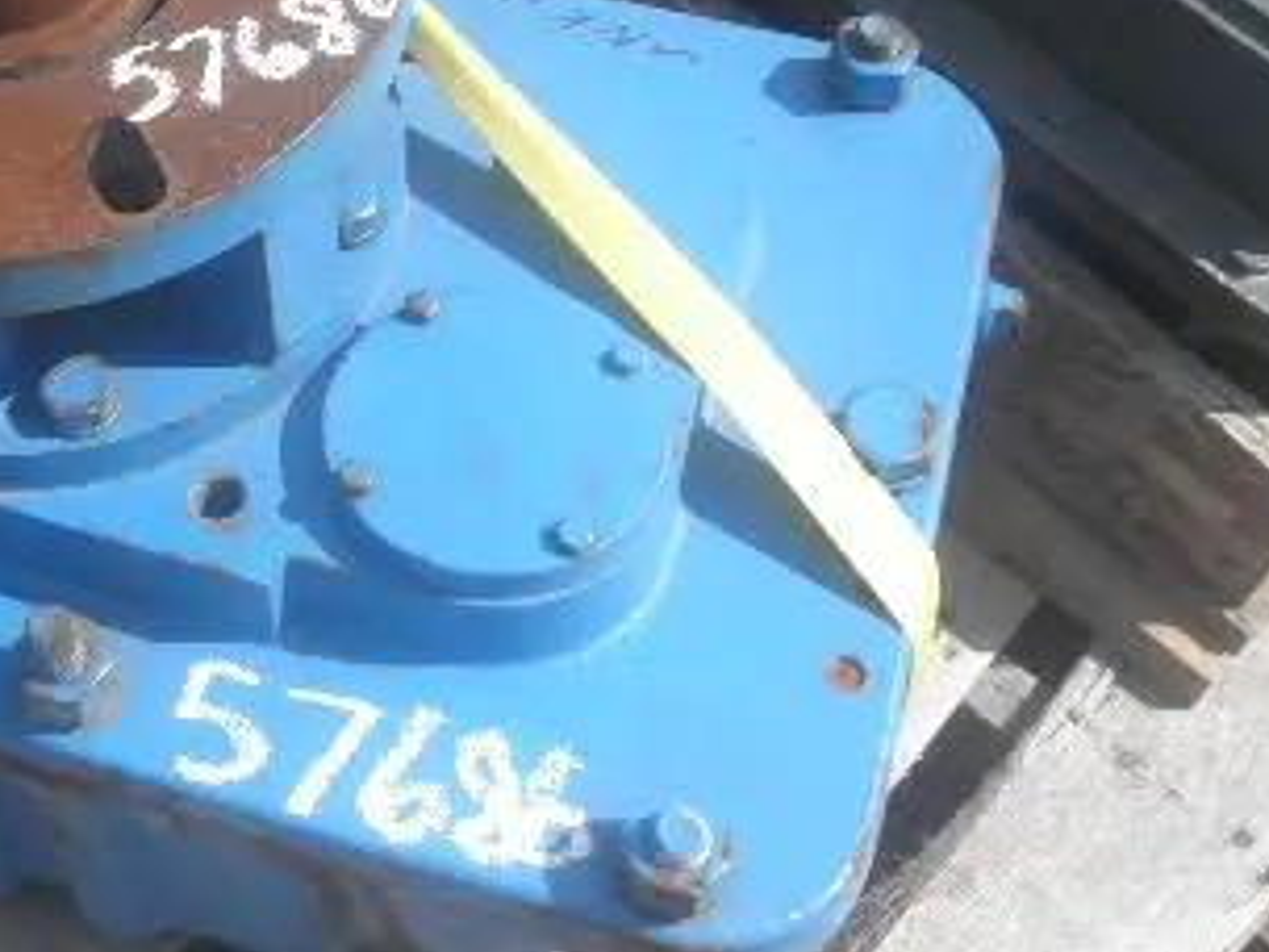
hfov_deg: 31.5
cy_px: 117
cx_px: 188
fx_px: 2163
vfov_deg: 24.2
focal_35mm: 59
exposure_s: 1/100
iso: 64
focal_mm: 5
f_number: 8.5
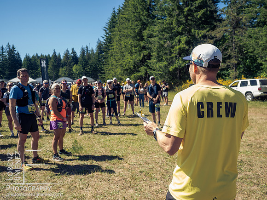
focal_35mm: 32
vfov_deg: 44.2
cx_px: 134
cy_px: 100
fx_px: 247
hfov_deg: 56.8
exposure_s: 1/1600
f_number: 2.8
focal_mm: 16
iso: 200
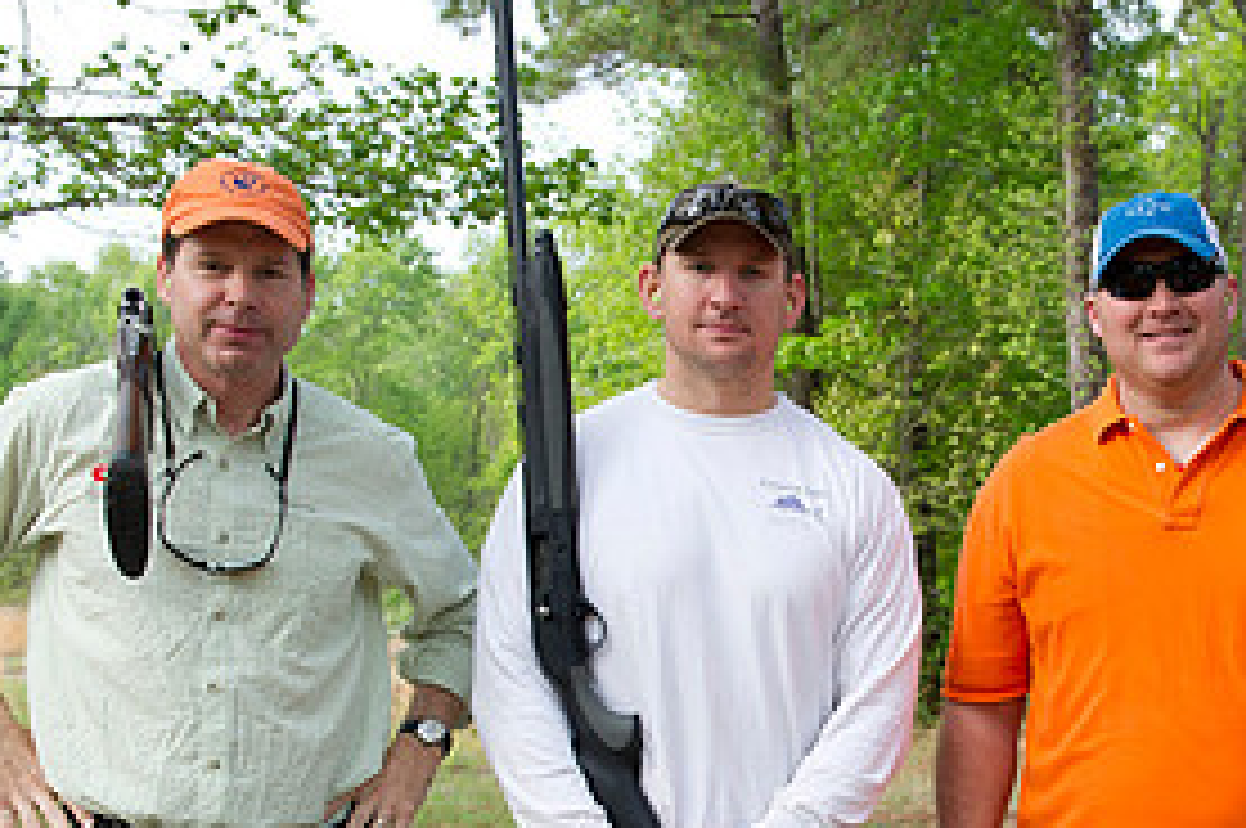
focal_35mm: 67
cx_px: 936
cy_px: 734
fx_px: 2316
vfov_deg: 19.9
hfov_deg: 29.6
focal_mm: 32
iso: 320
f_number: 5.6
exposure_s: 1/250
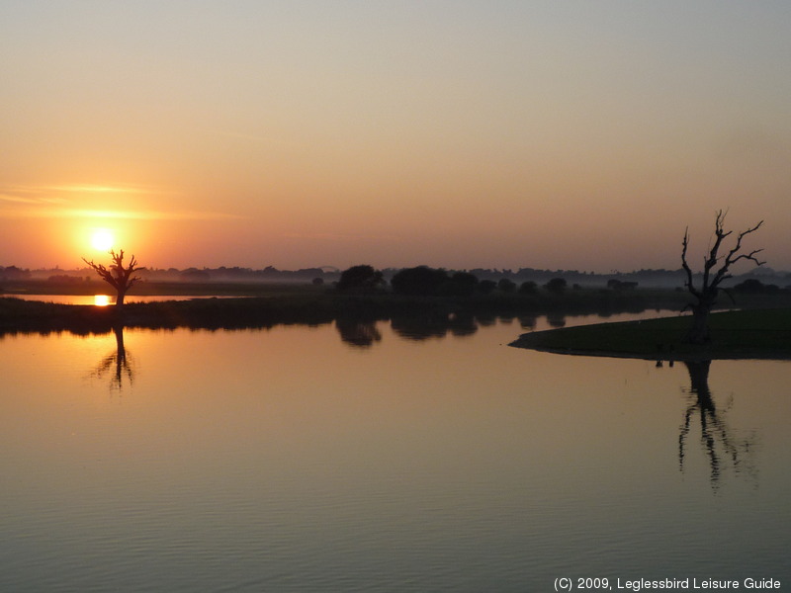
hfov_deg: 30.7
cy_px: 296
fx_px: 1440
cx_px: 396
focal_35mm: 63
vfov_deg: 23.3
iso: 100
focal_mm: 7.8
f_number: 4.3
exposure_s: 1/320
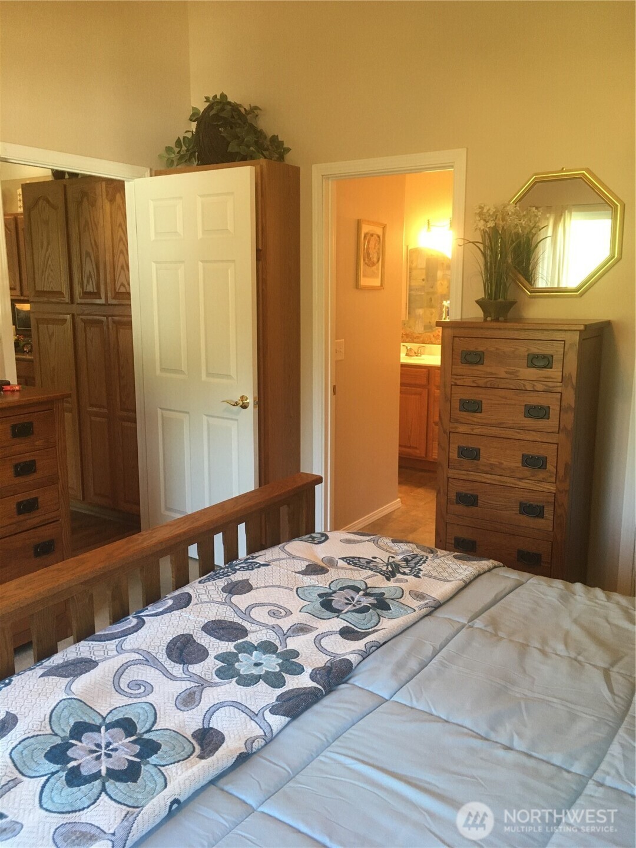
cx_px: 318
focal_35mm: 29
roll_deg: -0.7
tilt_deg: -11.6
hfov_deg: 48.2
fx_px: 710
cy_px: 424
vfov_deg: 61.7
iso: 125
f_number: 2.2
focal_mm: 4.15
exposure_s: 1/30
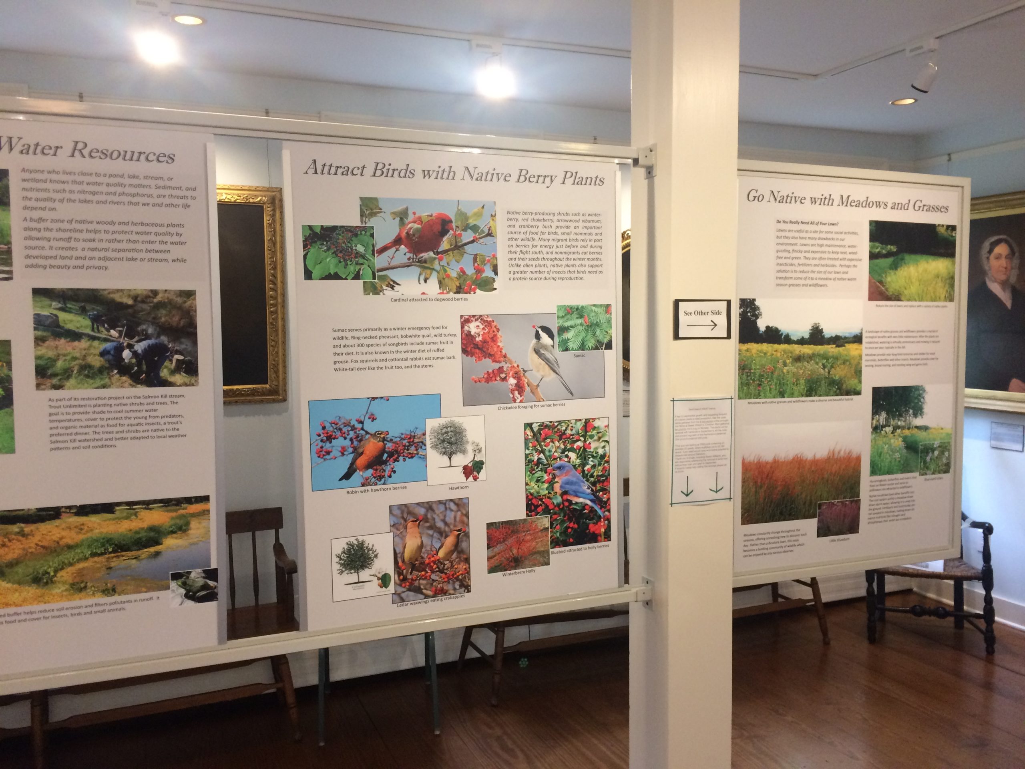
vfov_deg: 48.2
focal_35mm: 29
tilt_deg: -1.8
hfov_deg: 61.7
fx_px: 859
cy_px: 384
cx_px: 512
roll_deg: -0.5
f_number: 2.2
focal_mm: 4.15
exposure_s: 1/30
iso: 125
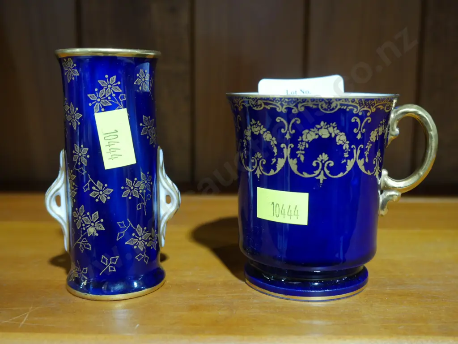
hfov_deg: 46.8
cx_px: 229
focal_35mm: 40
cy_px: 172
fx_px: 529
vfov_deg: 36.0
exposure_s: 1/60
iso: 1600
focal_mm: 20
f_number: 4.4
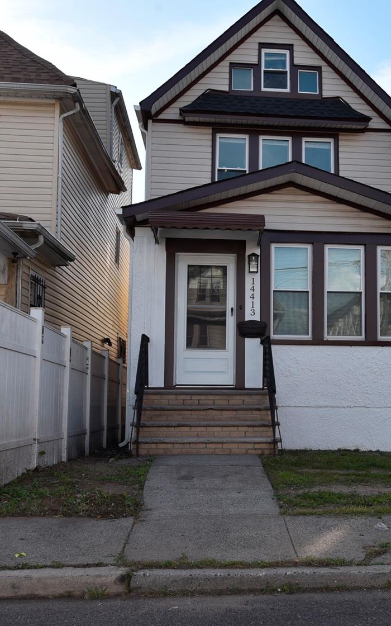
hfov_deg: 30.8
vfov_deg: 48.1
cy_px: 359
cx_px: 283
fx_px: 699
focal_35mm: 41
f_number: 9
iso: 200
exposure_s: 1/200
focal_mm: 22
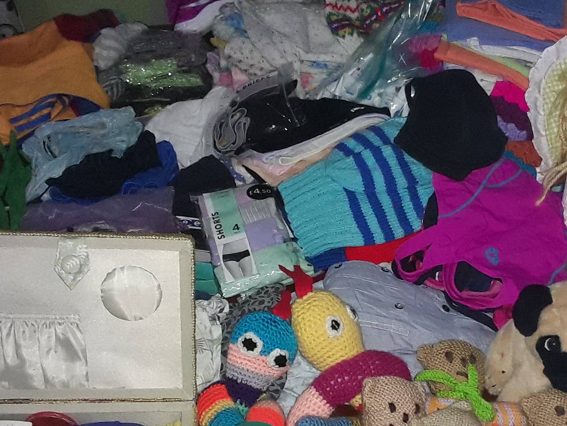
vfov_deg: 27.3
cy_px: 289
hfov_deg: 35.8
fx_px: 868
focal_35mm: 53
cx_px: 378
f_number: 1.9
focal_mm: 2.2
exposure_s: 1/33
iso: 320
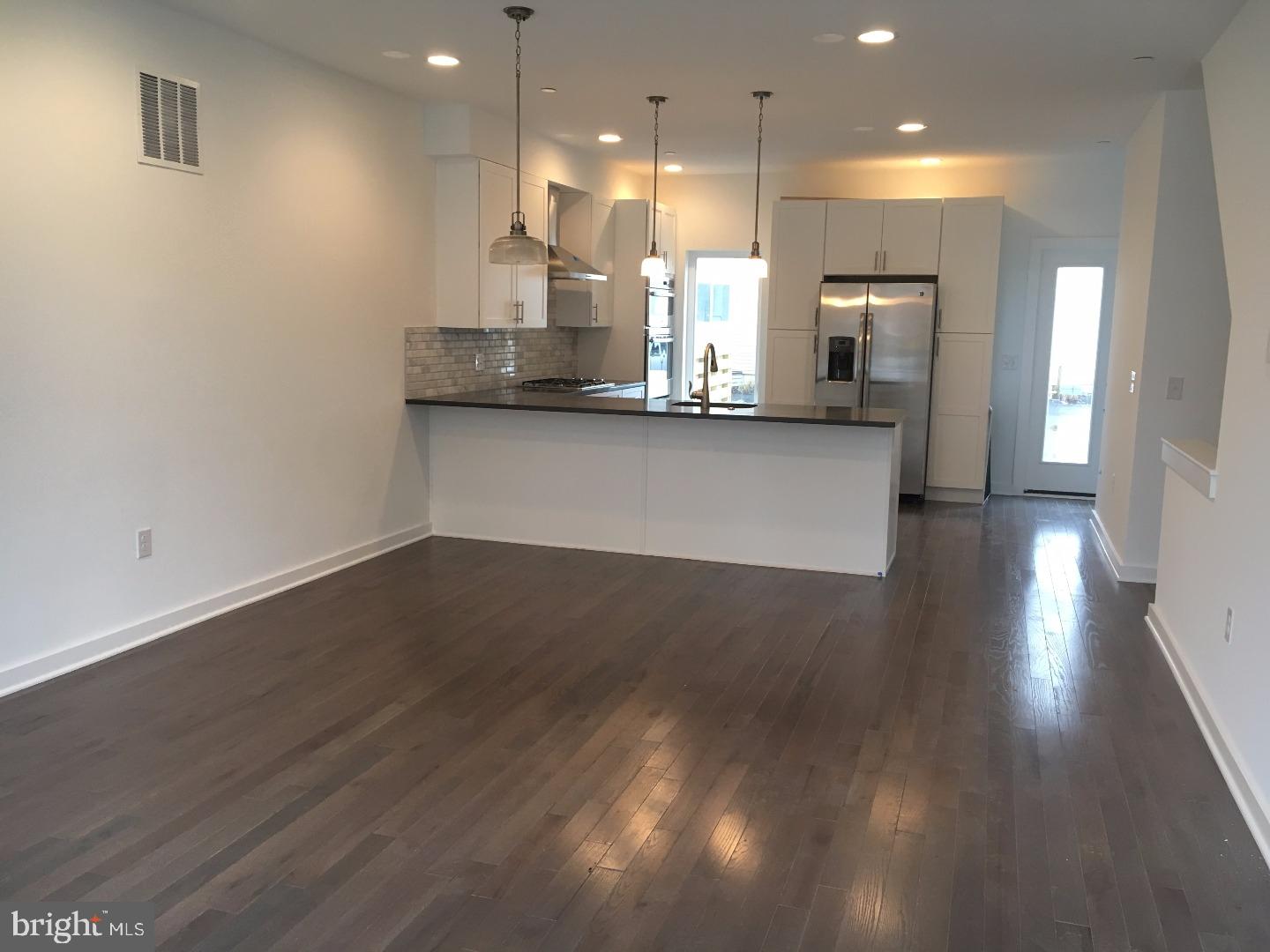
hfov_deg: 61.7
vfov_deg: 48.2
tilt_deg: -7.3
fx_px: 1064
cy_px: 476
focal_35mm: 29
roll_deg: -0.6
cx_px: 635
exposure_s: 1/30
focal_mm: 4.15
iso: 80
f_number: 2.2
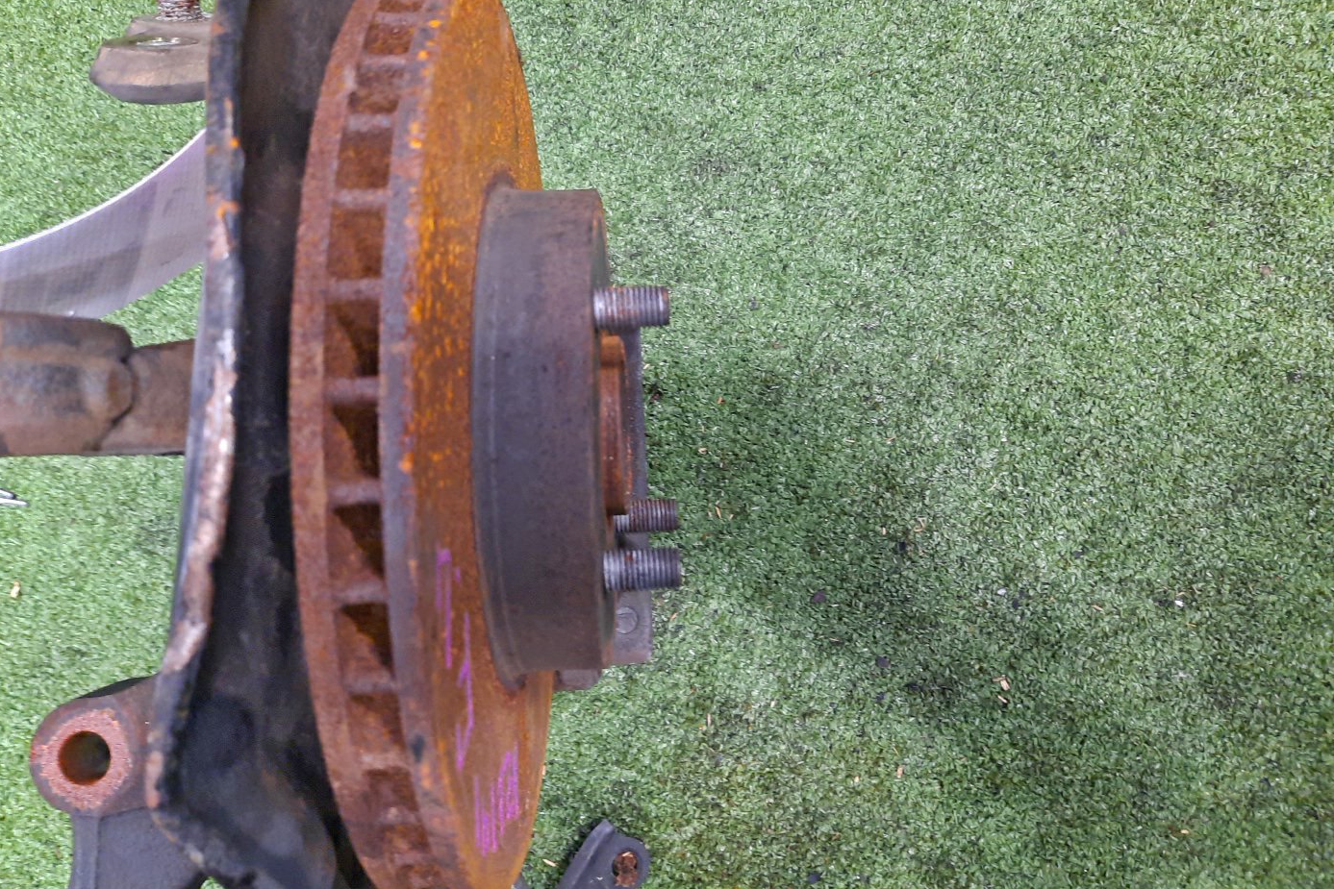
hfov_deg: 67.4
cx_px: 644
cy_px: 403
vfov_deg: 47.9
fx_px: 1001
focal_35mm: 27
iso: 471
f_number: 2
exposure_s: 1/25
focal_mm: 4.6
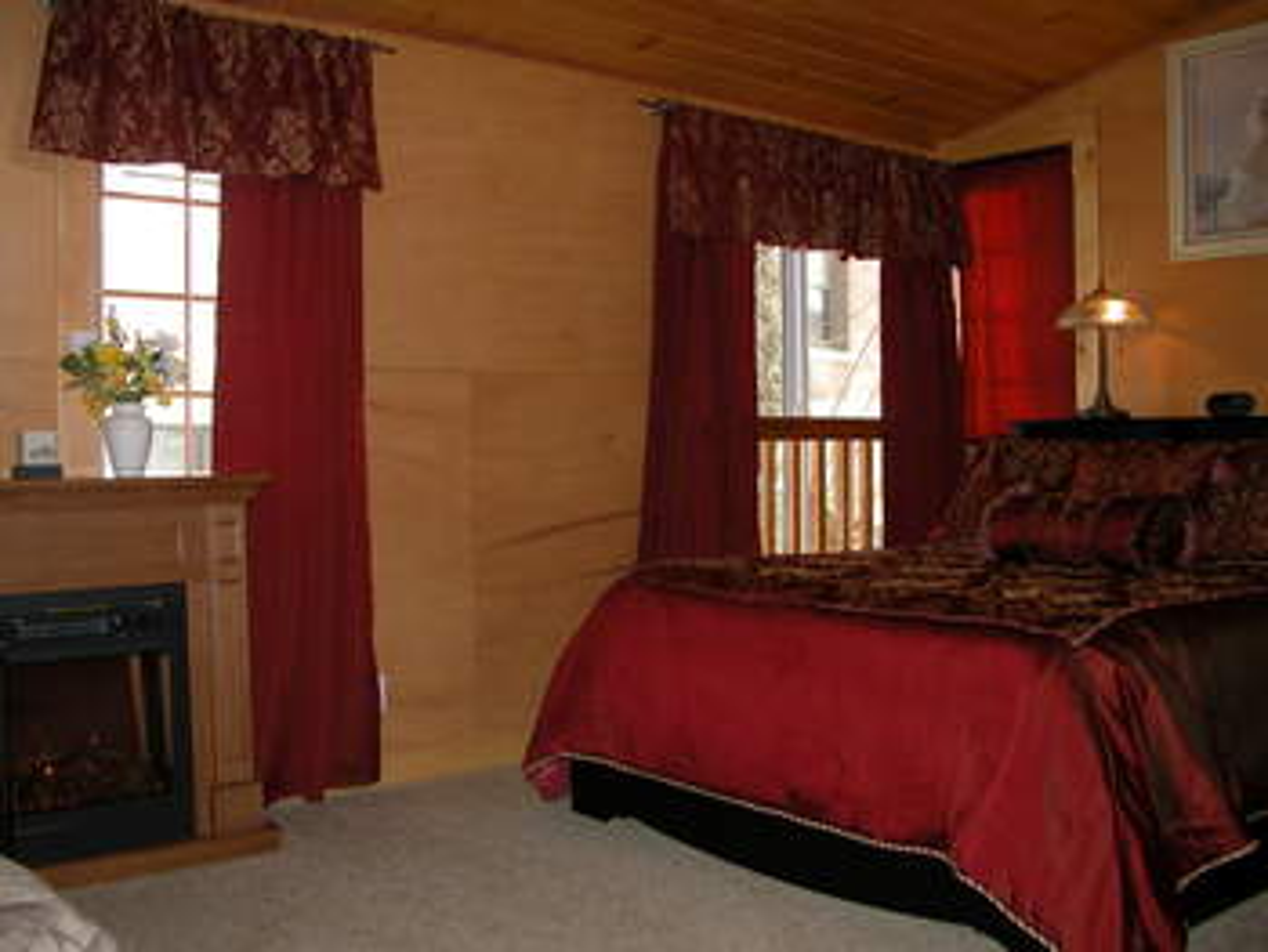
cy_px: 476
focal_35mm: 34
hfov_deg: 53.9
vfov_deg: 41.8
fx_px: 1246
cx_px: 634
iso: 100
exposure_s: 1/60
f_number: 2.8
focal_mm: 8.9
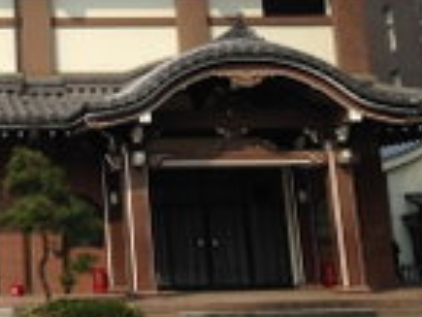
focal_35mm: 91
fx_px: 1110
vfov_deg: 16.0
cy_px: 12
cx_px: -23
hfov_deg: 20.7
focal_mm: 4.12
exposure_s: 1/1695
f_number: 2.4
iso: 50
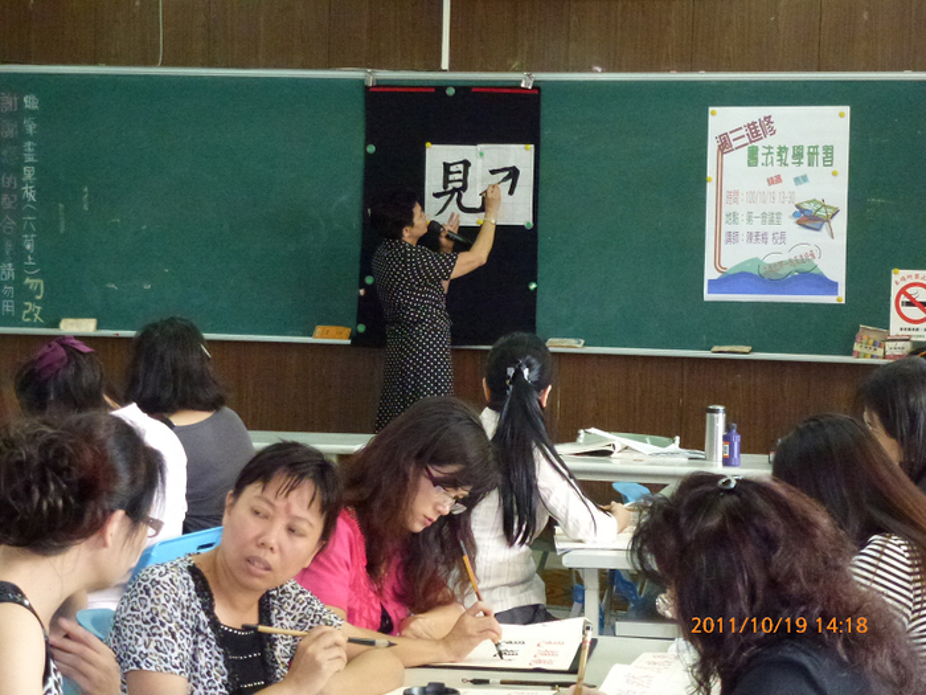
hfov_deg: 20.4
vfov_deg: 15.4
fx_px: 2568
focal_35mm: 96
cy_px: 348
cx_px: 463
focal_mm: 16
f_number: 4.9
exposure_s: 1/60
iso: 1000
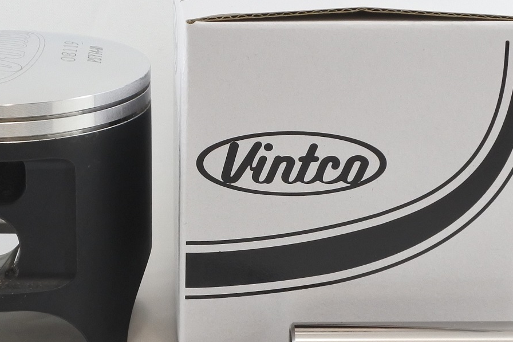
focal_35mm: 93
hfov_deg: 21.8
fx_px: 1325
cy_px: 189
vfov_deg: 14.7
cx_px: 175
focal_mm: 15.7
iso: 400
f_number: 4.2
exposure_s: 1/125
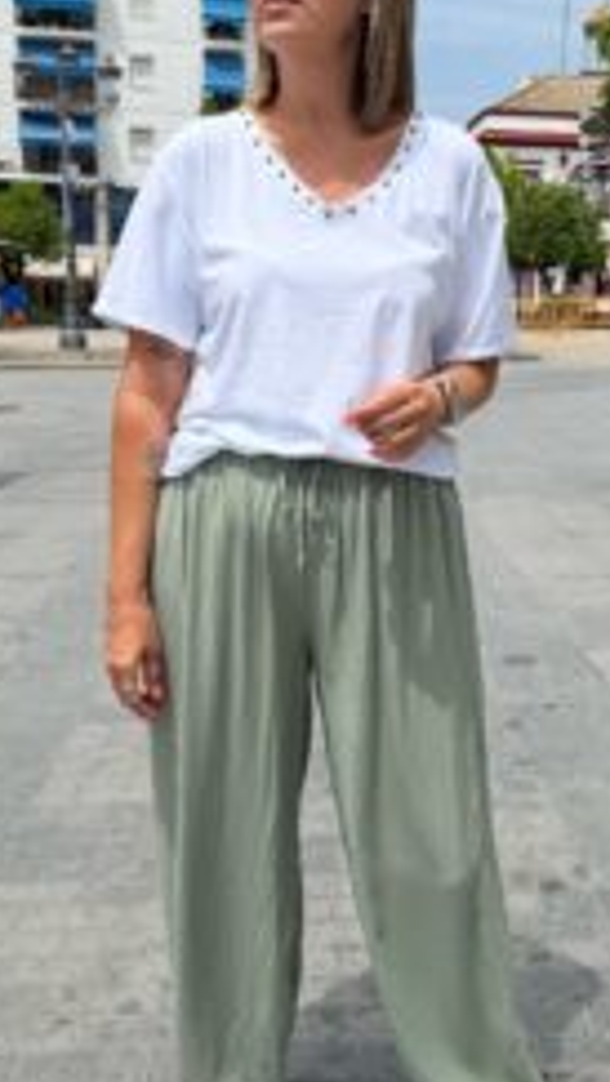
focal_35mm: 43
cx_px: 352
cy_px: 503
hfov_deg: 27.7
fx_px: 1234
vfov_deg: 47.3
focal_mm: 6.76
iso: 80
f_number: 1.78
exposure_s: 1/6173
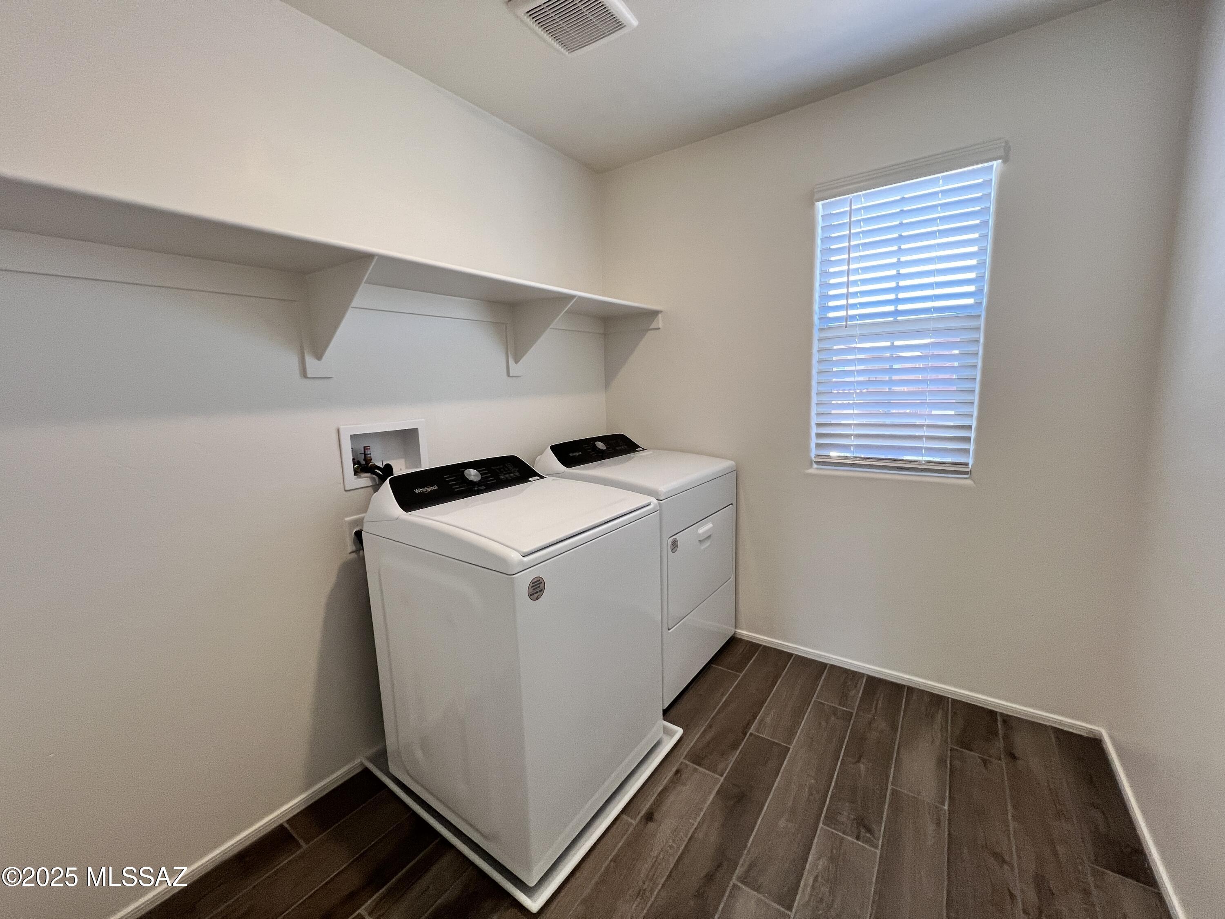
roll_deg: +2.1
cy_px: 460
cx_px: 612
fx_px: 460
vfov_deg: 89.9
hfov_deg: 106.2
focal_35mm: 13
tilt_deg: -9.1
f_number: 1.8
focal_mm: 1.57
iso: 125
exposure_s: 1/120
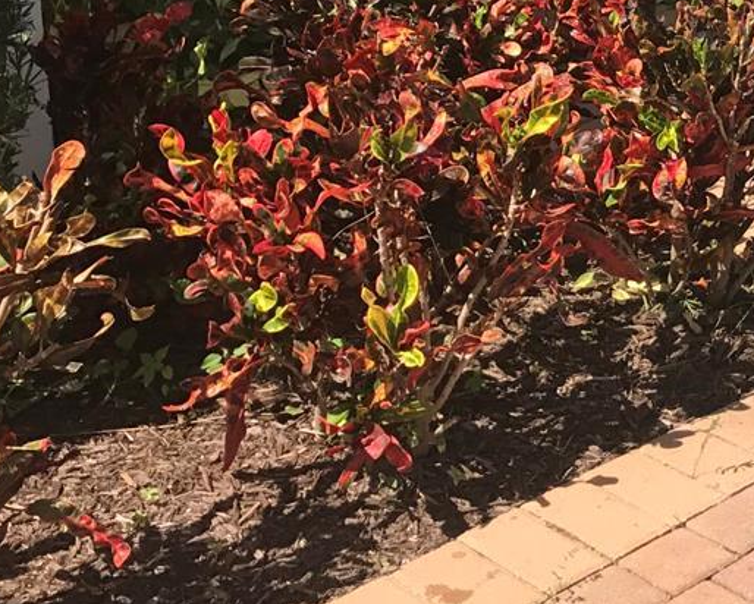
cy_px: -129
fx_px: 1898
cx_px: 1086
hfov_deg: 19.9
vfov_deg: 17.2
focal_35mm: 85
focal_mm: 3.99
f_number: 1.8
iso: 20
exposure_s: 1/1497
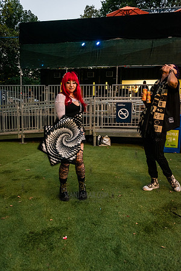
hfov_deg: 45.0
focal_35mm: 29
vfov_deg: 63.7
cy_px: 136
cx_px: 90
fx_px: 219
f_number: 3.5
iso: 4000
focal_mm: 29
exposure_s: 1/320
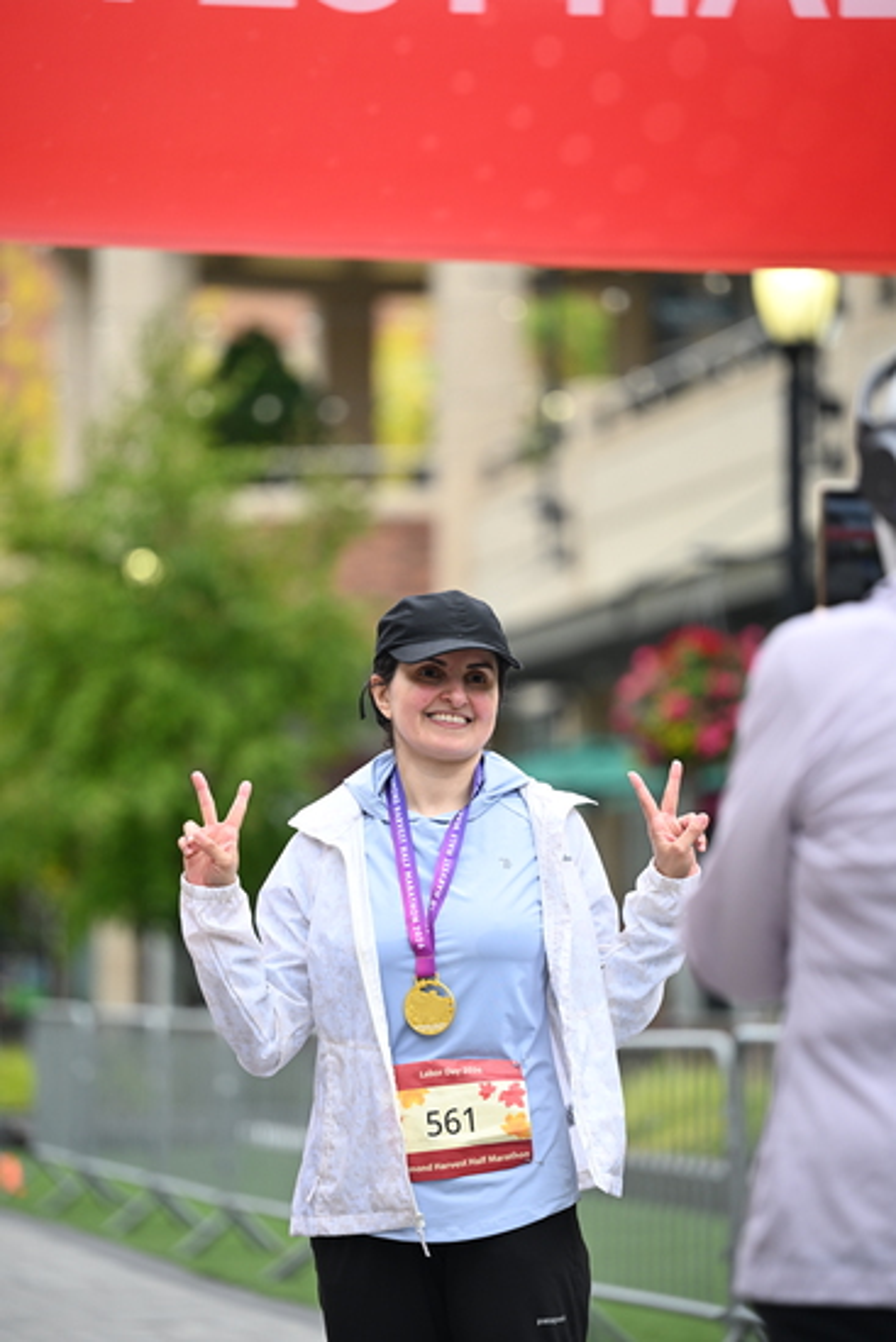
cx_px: 448
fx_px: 5223
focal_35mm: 140
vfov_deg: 14.6
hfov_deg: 9.8
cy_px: 671
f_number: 2.8
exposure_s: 1/2000
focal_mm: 140
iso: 640
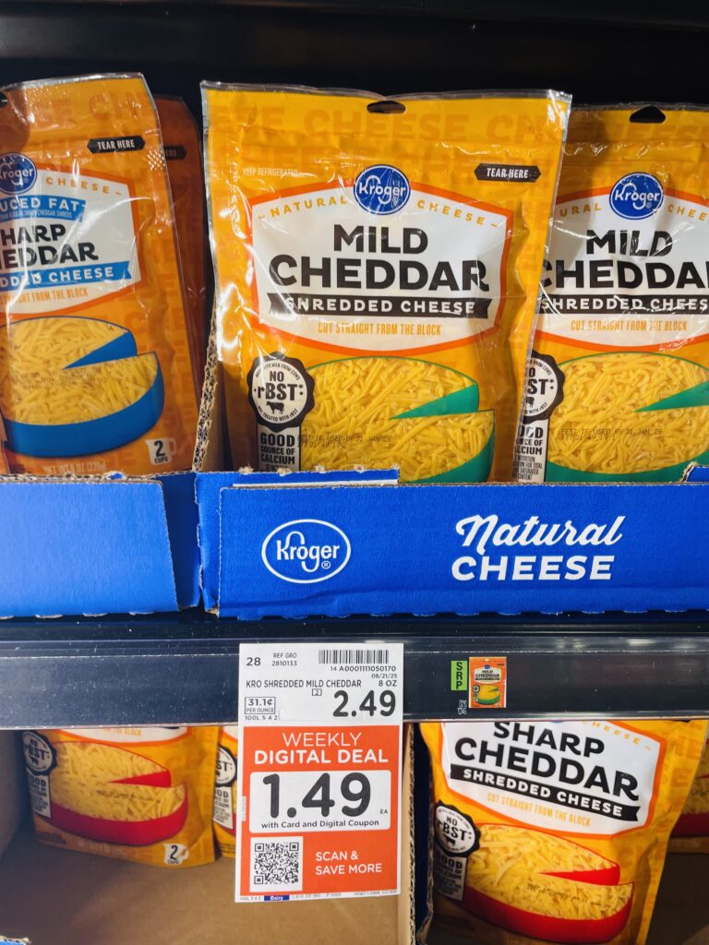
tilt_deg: -17.7
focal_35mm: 26
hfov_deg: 53.1
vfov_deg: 67.3
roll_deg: -1.2
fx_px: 710
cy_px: 472
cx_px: 354
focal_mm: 4.2
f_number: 1.6
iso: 64
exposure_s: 1/60
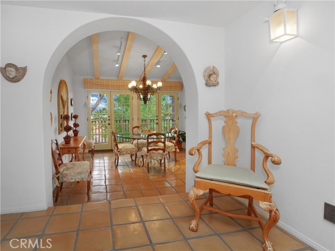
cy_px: 126
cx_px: 168
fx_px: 155
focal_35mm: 16
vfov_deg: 78.1
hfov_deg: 94.5
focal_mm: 8
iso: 1600
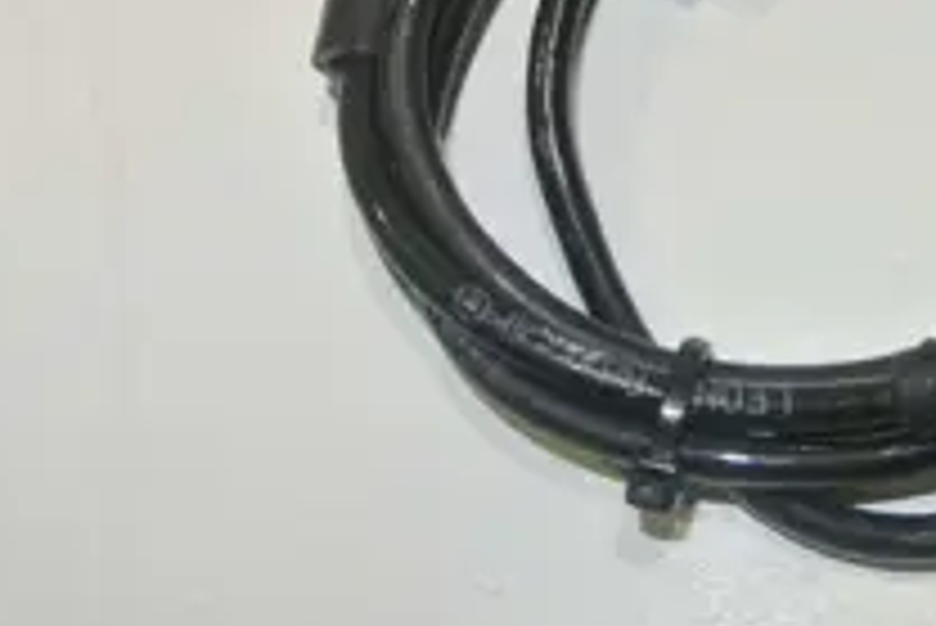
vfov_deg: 17.9
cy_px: 72
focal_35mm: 75
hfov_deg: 26.0
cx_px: 860
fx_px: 1951
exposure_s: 1/60
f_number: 4
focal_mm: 11
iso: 200
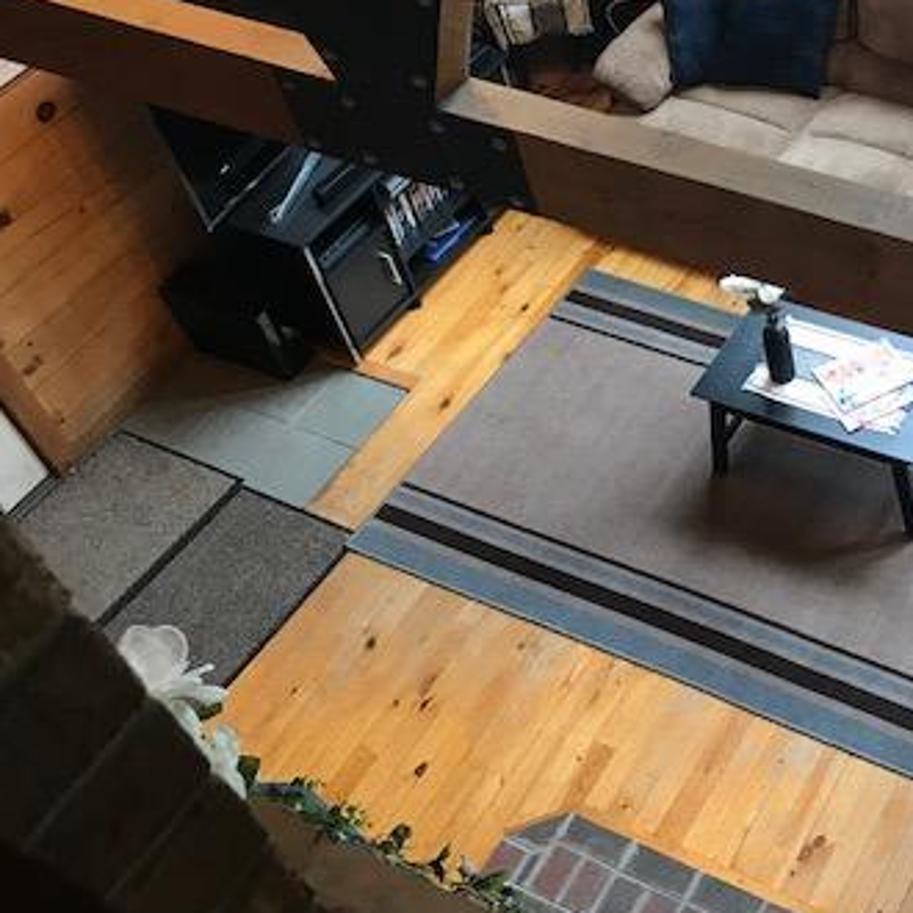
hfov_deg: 32.9
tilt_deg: -48.7
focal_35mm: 48
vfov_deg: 35.3
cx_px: 880
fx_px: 1432
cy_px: 412
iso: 32
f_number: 1.8
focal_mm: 3.99
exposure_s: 1/30
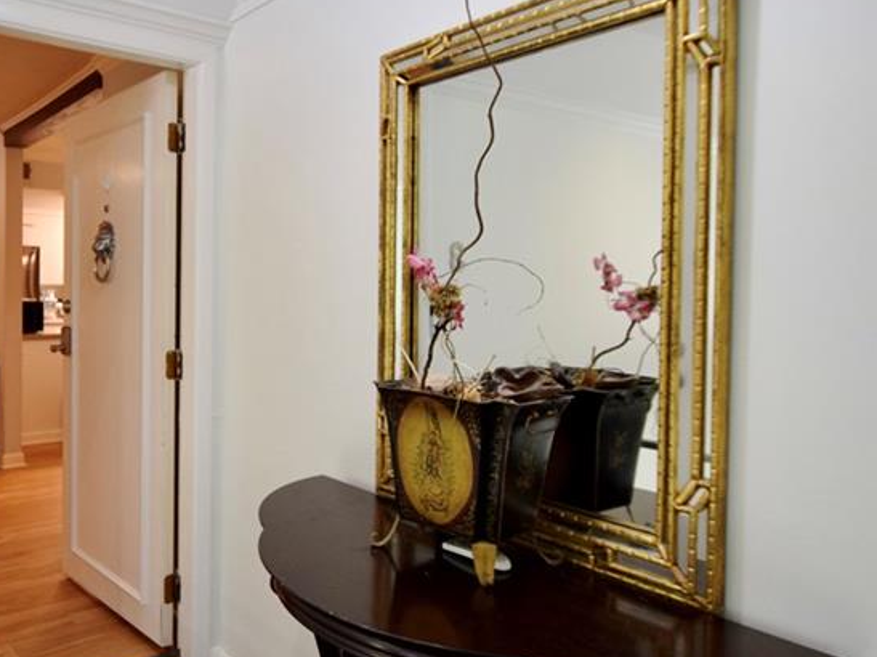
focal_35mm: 27
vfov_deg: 51.3
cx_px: 263
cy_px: 298
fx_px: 684
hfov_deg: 63.0
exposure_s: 1/60
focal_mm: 10
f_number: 3.5
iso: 800
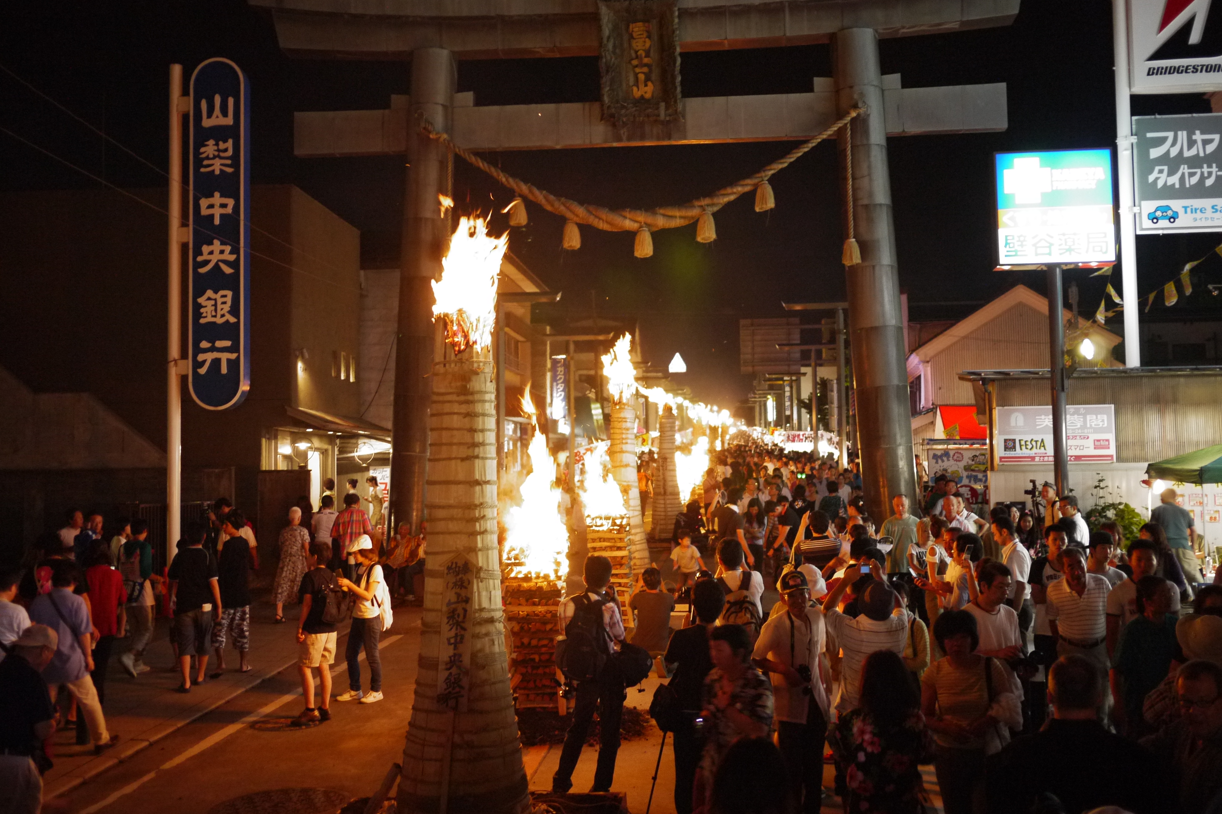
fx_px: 1425
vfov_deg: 31.9
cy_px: 389
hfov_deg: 46.4
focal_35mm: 42
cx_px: 611
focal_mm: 20
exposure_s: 1/30
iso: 800
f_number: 1.7
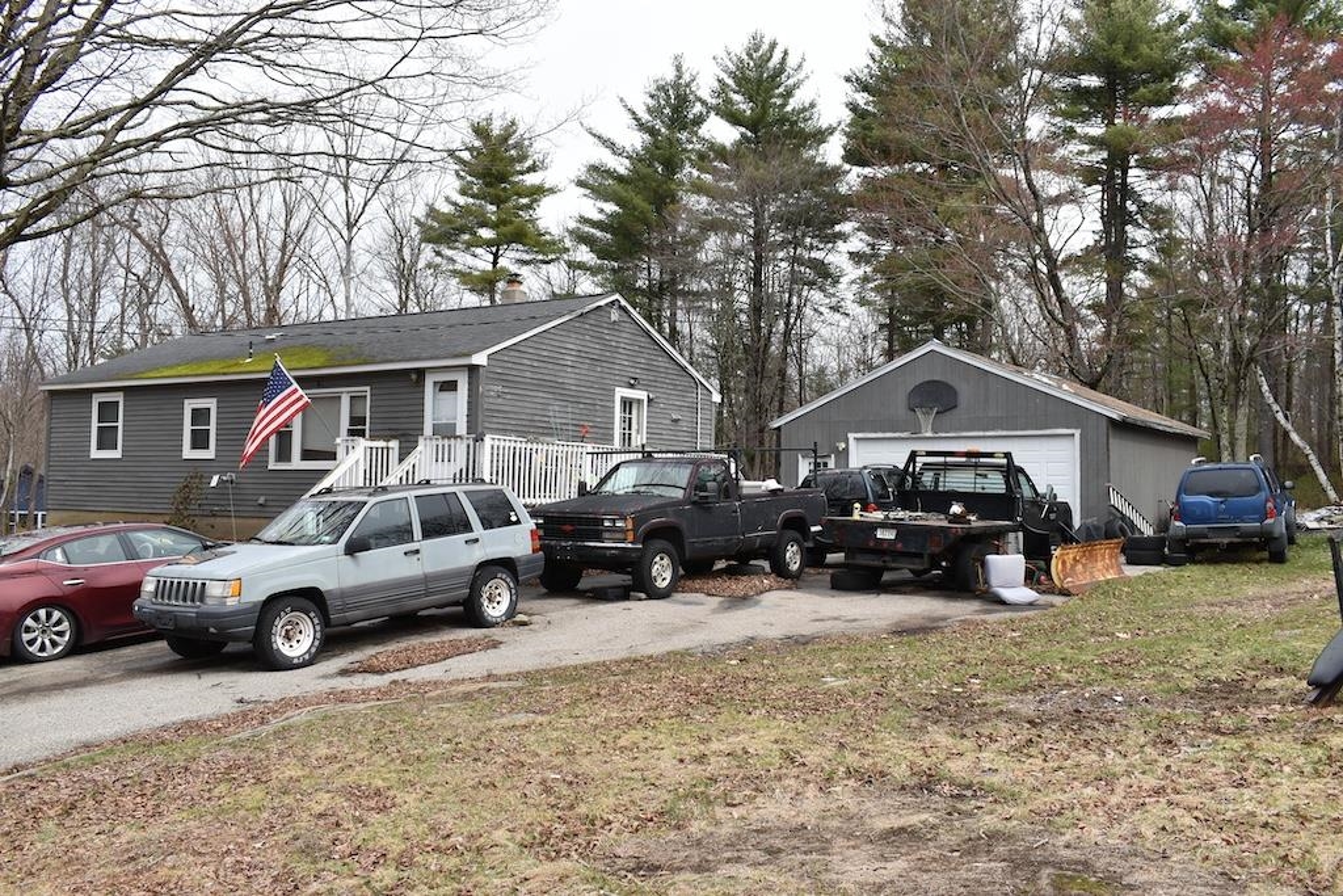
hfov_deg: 59.5
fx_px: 1175
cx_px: 672
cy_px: 448
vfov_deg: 41.7
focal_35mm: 32
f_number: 8
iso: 140
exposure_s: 1/250
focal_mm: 21
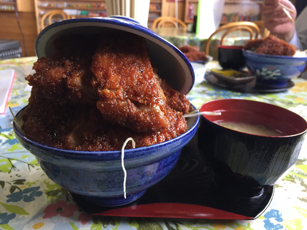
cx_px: 154
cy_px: 115
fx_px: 257
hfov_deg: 61.7
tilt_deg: -21.4
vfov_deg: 48.2
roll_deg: -1.3
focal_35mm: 29
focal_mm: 4.15
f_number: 2.2
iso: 40
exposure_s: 1/30
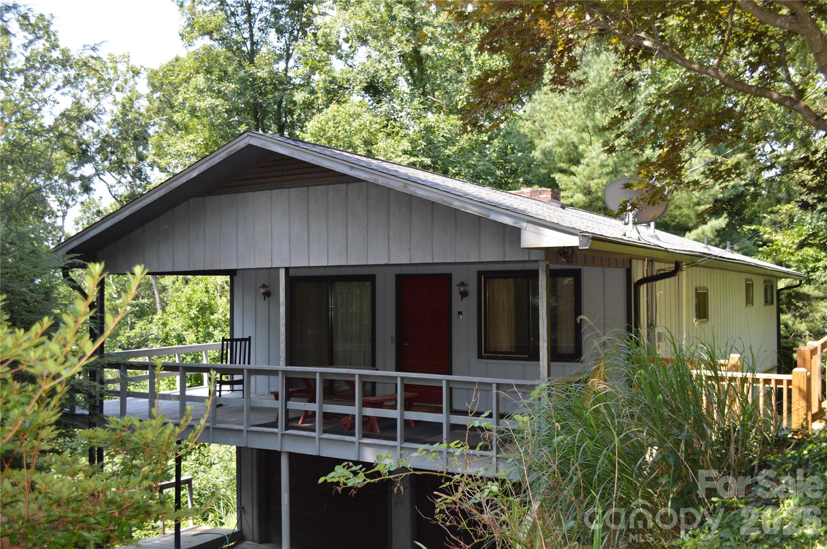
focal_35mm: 36
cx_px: 414
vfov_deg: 36.8
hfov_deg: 53.2
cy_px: 274
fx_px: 826
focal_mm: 24
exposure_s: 1/125
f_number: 4
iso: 110
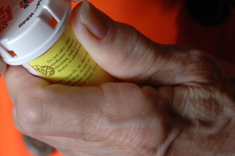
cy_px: 40
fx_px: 1004
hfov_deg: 13.3
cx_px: 64
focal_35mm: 154
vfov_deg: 8.9
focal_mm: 56
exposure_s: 1/60
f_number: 4.8
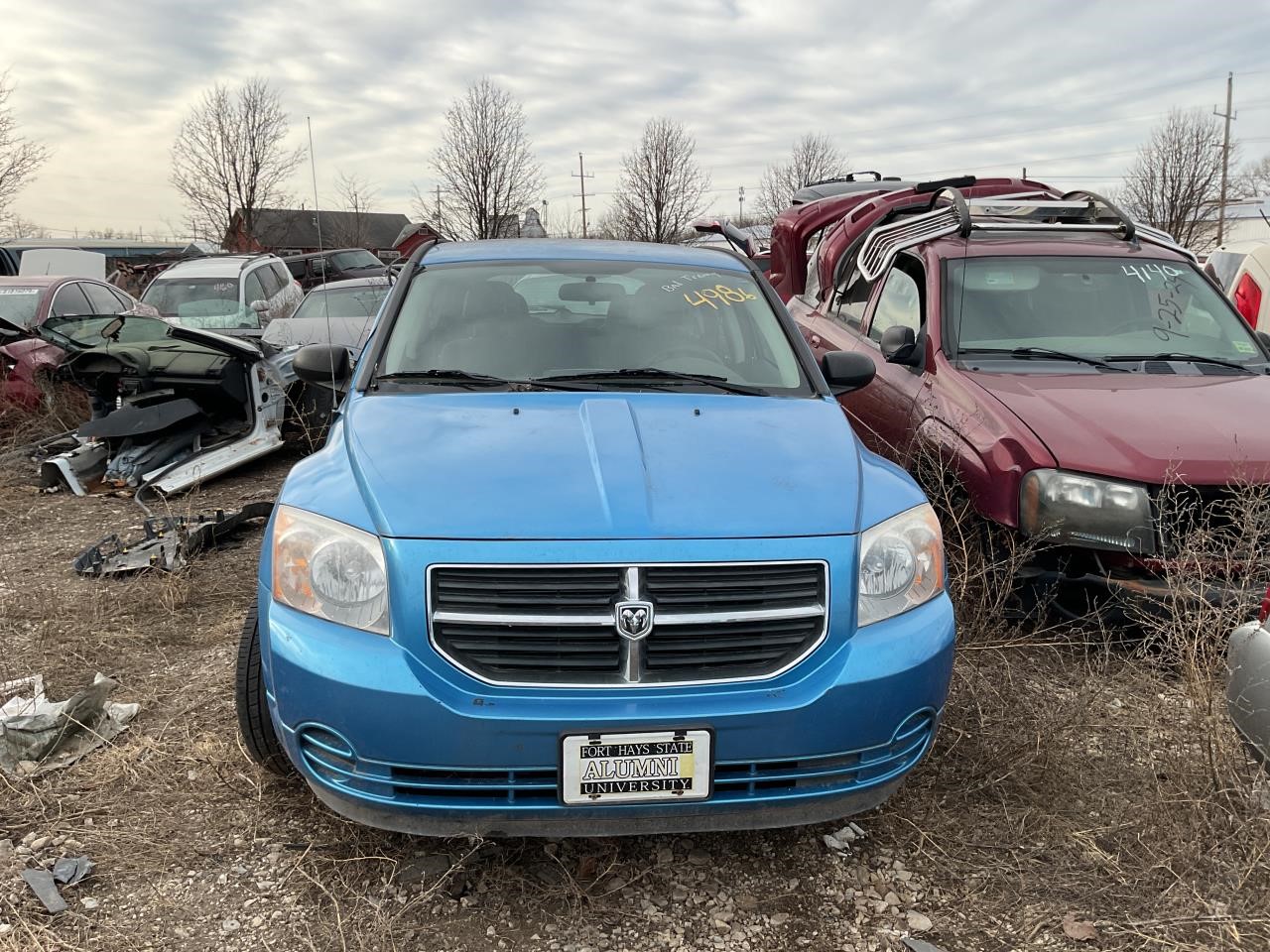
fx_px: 1064
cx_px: 635
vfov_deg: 48.2
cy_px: 476
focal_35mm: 29
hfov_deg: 61.7
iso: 16
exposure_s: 1/759
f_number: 1.8
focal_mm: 3
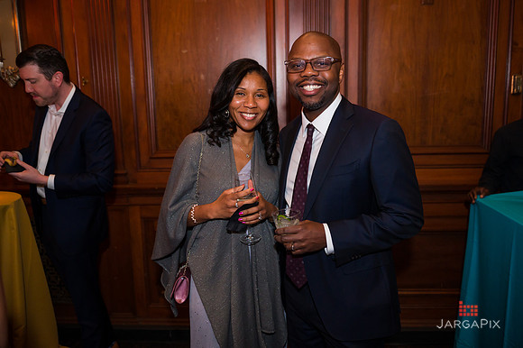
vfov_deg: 41.1
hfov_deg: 58.7
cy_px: 174
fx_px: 465
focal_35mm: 32
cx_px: 262
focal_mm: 32
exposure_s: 1/200
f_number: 3.2
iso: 1600
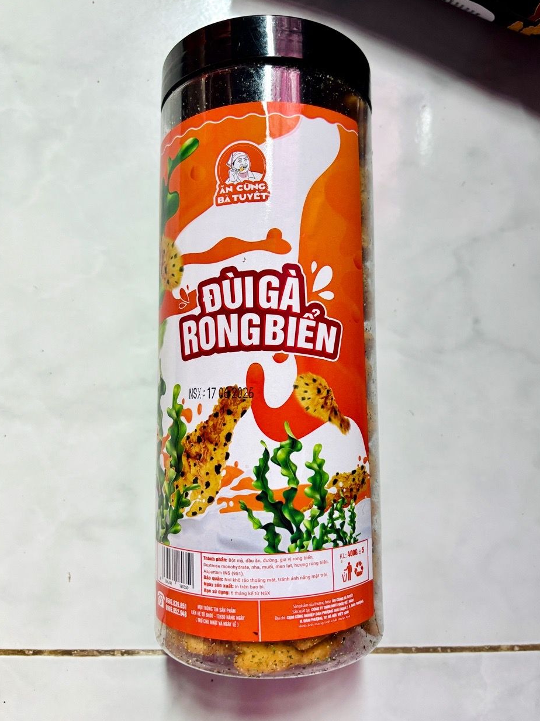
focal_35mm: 27
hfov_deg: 51.3
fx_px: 562
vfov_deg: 65.3
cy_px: 349
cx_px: 275
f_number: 1.6
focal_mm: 5.96
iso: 125
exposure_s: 1/60
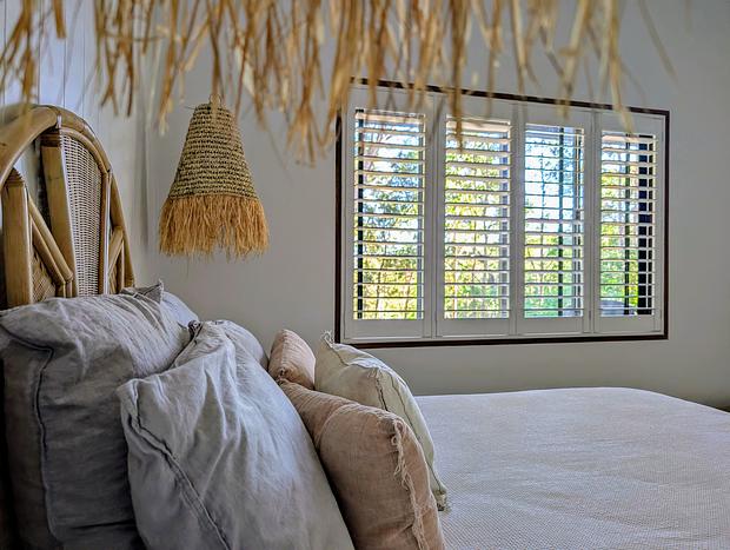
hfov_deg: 71.5
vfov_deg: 56.9
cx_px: 365
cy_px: 275
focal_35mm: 24
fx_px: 507
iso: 19
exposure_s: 1/23.8
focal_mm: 6.9
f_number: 1.68
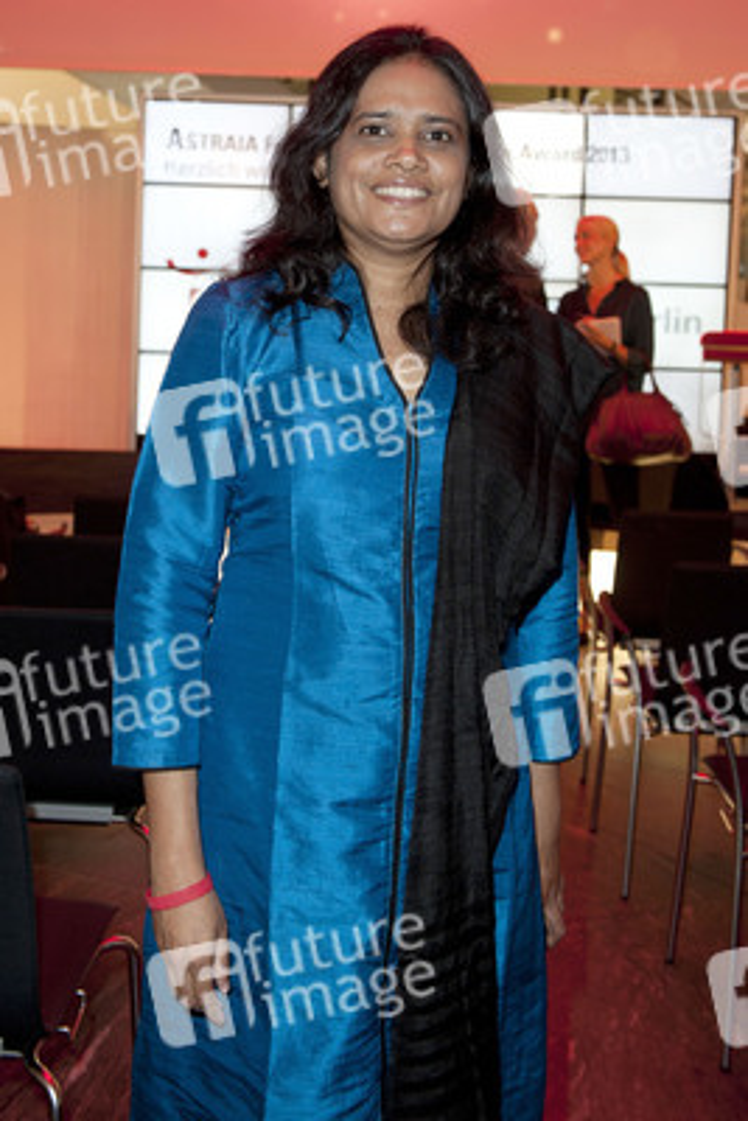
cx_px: 374
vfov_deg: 54.4
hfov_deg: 37.9
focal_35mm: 35
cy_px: 560
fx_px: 1090
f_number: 4.5
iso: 800
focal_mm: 35
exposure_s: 1/50
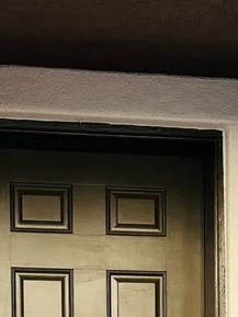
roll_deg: +1.4
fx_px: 843
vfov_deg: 18.4
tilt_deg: -0.7
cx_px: 88
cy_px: 499
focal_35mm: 92
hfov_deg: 16.1
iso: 80
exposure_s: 1/122
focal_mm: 5.1
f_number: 1.6
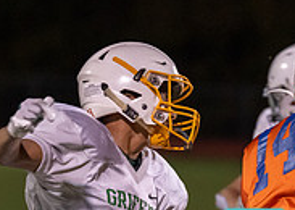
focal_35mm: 554
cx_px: 322
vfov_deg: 2.6
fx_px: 4633
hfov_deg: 3.6
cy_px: 229
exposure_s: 1/1000
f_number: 2.8
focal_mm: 142
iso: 3200
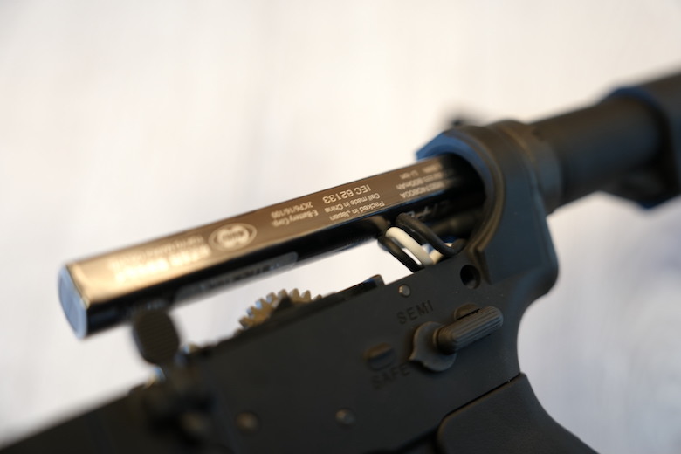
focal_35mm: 45
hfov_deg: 43.6
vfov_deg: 29.9
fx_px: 851
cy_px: 227
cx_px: 340
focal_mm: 45
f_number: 2.8
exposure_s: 1/5
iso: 200
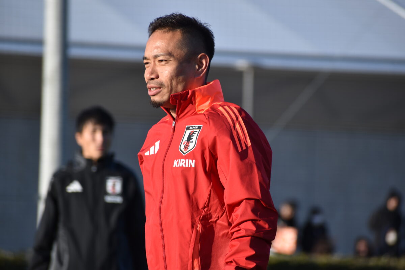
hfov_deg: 5.3
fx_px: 4387
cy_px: 135
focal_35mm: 390
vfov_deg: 3.5
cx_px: 202
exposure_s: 1/500
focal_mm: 260
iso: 200
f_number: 6
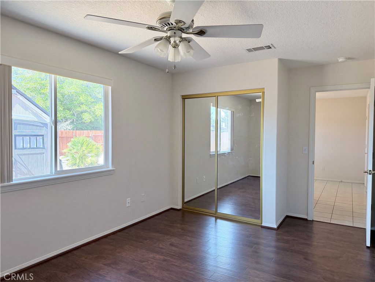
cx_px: 188
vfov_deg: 56.8
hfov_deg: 71.6
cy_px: 141
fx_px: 260
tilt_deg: -1.8
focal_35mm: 24
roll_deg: -0.3
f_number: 1.78
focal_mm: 6.76
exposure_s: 1/224
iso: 200
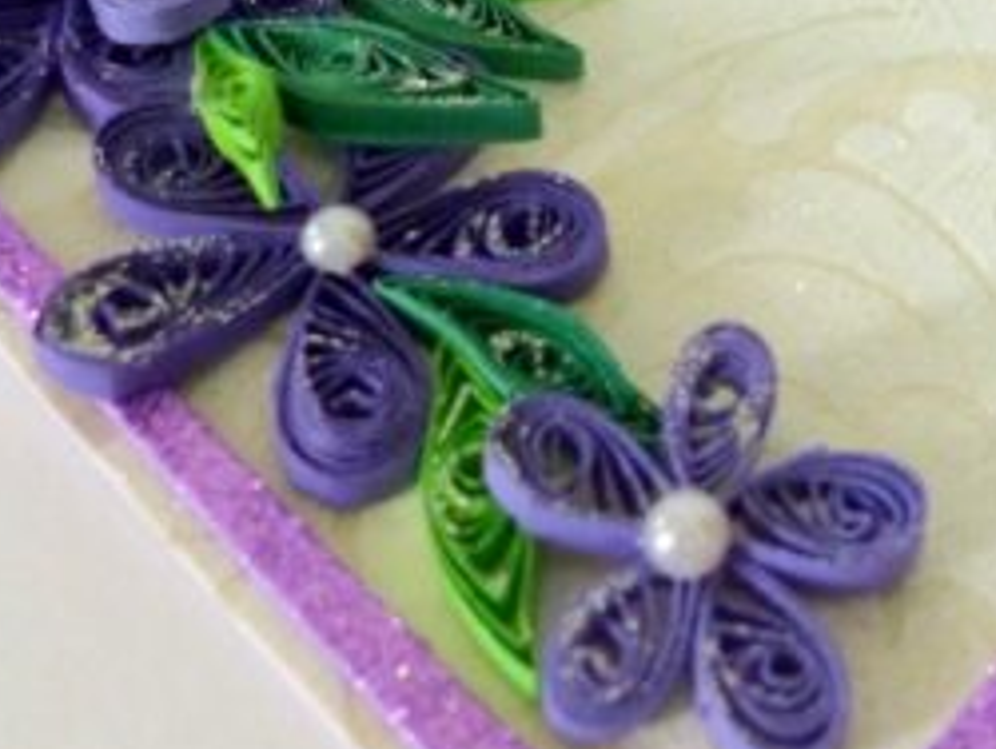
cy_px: -80
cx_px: 813
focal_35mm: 60
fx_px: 1728
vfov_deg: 23.0
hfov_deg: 31.2
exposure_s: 1/40
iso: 400
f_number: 2.8
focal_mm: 4.5
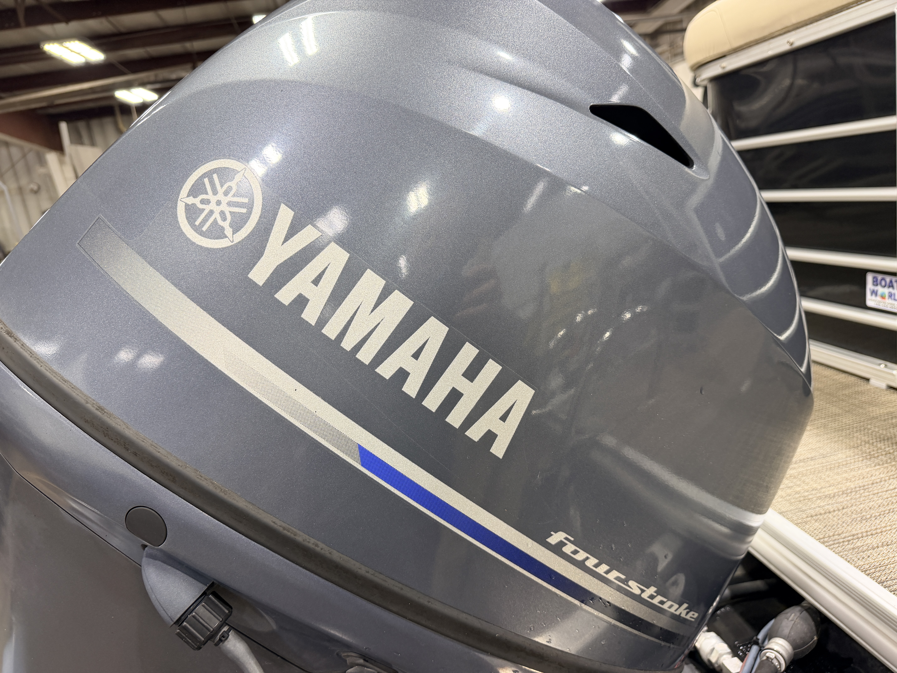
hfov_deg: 71.6
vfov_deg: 56.8
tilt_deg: -15.0
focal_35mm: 24
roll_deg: +8.5
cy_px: 336
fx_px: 622
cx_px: 448
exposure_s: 1/60
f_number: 1.78
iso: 125
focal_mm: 6.76
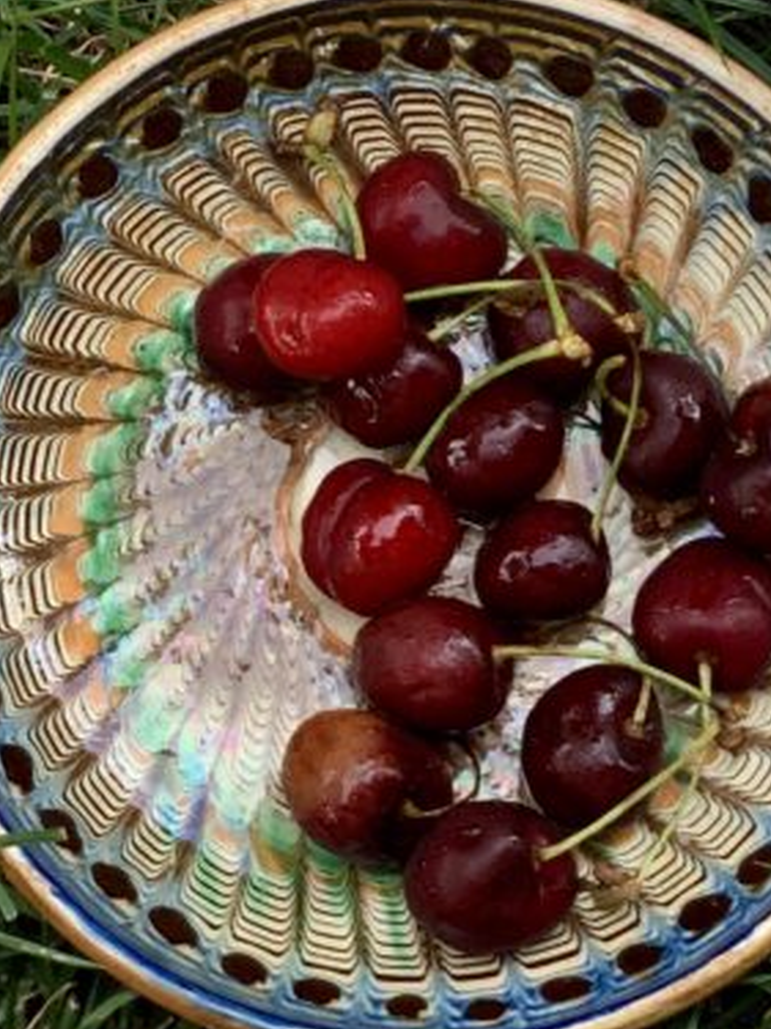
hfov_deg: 10.4
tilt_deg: -72.5
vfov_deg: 13.5
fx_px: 4219
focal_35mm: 142
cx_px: 557
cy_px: -214
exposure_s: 1/122
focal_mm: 6
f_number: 2.4
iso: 20
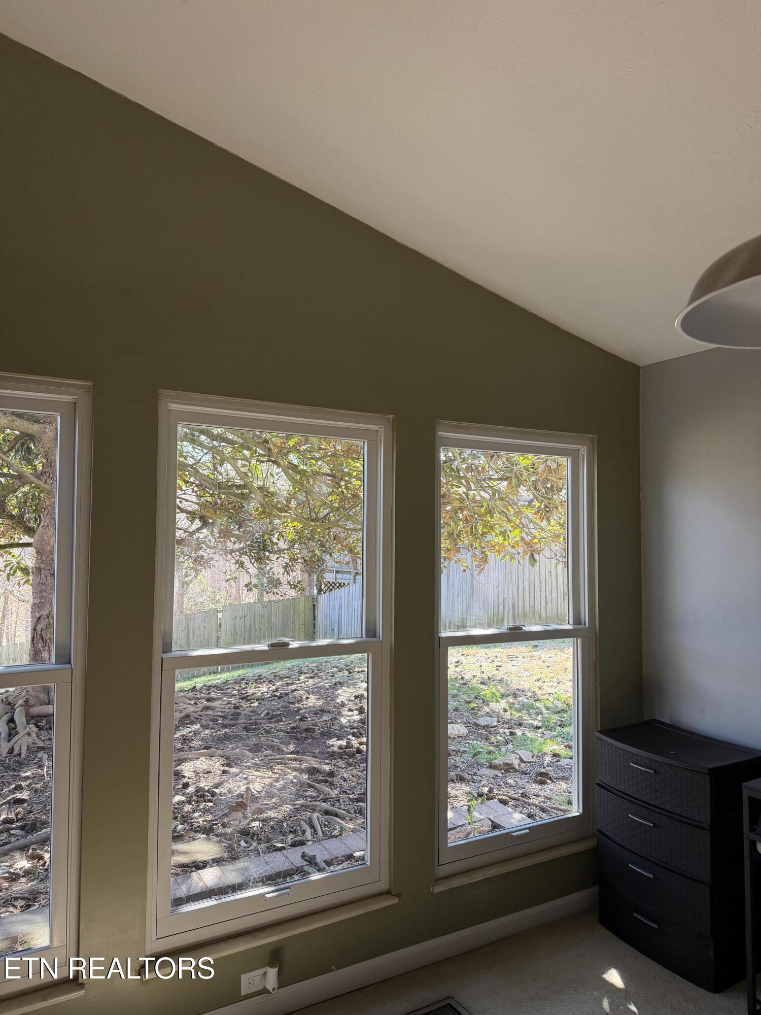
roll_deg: -0.3
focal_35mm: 24
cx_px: 380
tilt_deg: +2.1
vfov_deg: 71.6
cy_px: 508
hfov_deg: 56.8
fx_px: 703
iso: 200
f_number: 1.78
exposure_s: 1/157
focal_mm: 6.76
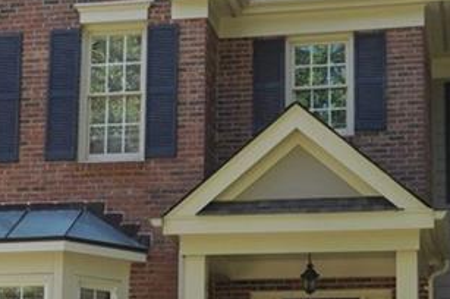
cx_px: 160
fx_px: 1498
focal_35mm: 120
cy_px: 246
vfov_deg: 11.4
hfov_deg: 17.0
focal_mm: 24
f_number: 4
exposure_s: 1/400
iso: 250
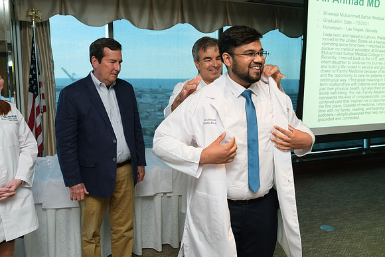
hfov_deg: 61.9
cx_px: 192
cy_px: 128
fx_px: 321
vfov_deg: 43.6
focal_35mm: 30
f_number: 2.8
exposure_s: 1/125
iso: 640
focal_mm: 20
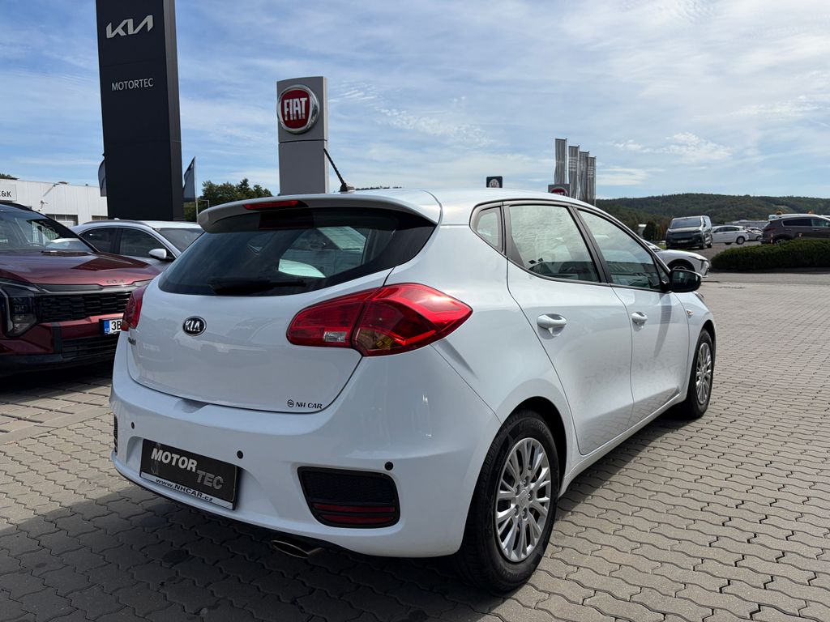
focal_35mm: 26
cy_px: 311
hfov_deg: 67.3
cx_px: 415
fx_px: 623
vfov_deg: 53.1
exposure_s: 1/7813
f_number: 1.6
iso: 50
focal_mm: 5.96
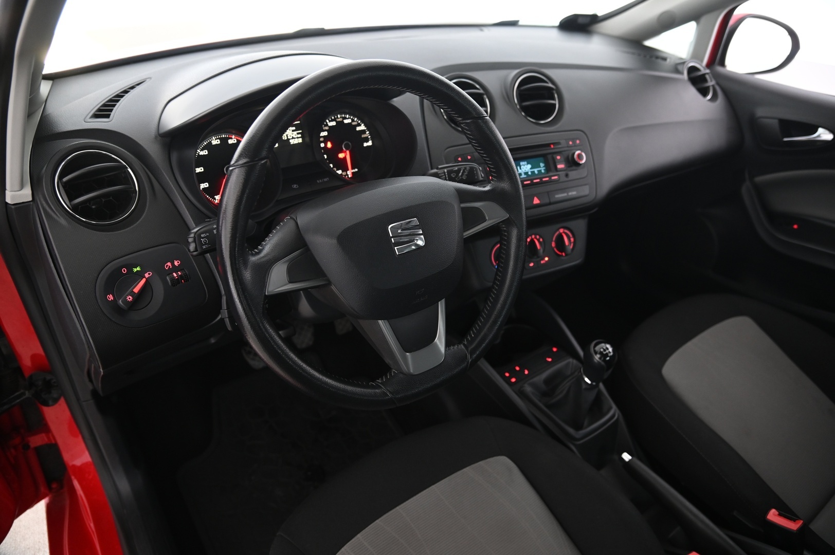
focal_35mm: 24
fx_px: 556
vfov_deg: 53.1
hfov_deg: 73.8
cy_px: 278
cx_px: 418
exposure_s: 1/15
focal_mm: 24
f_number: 4
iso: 2000
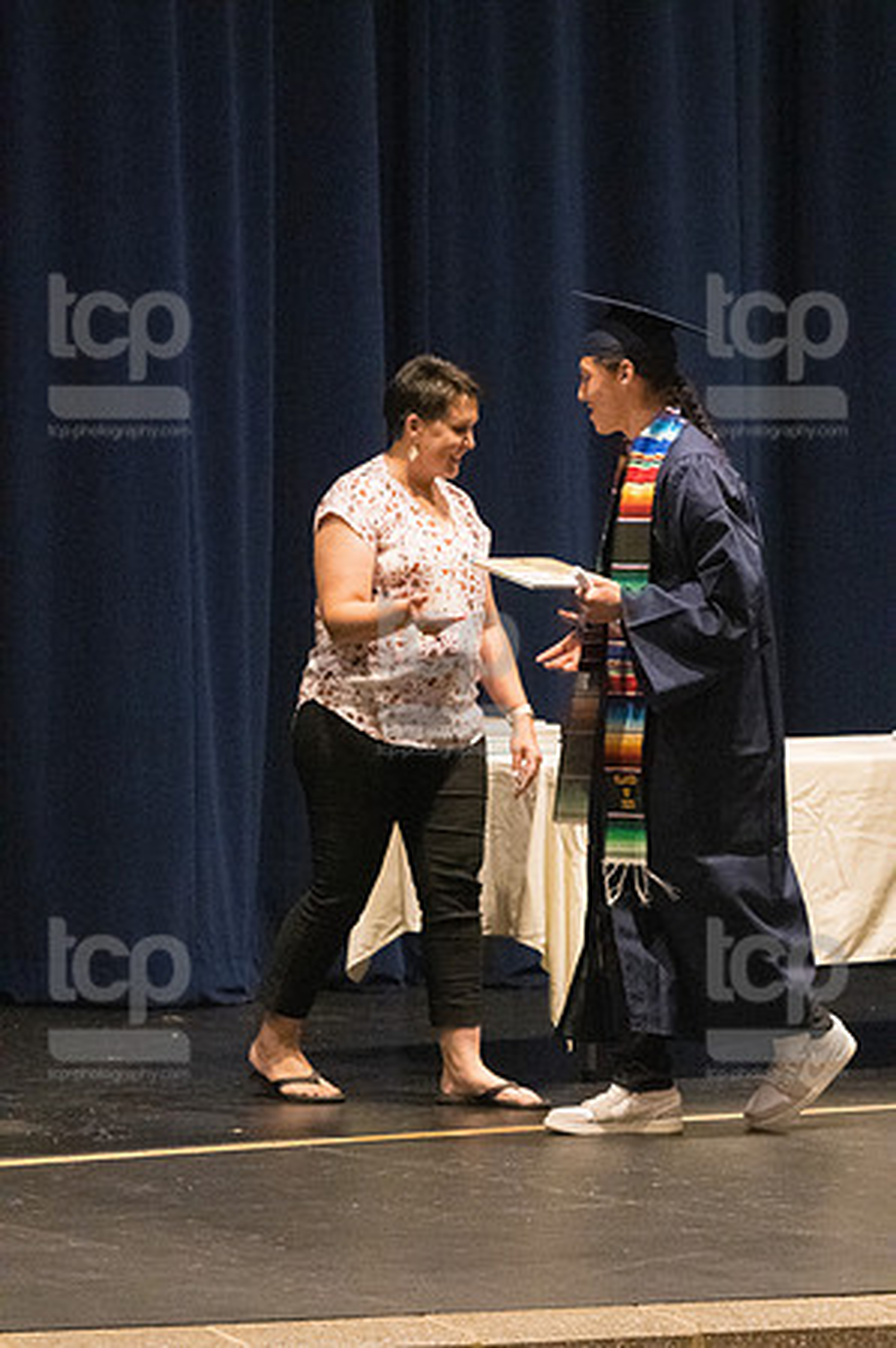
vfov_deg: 10.6
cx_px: 448
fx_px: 7296
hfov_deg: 7.0
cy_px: 674
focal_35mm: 195
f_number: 4.5
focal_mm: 130
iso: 8000
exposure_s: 1/250
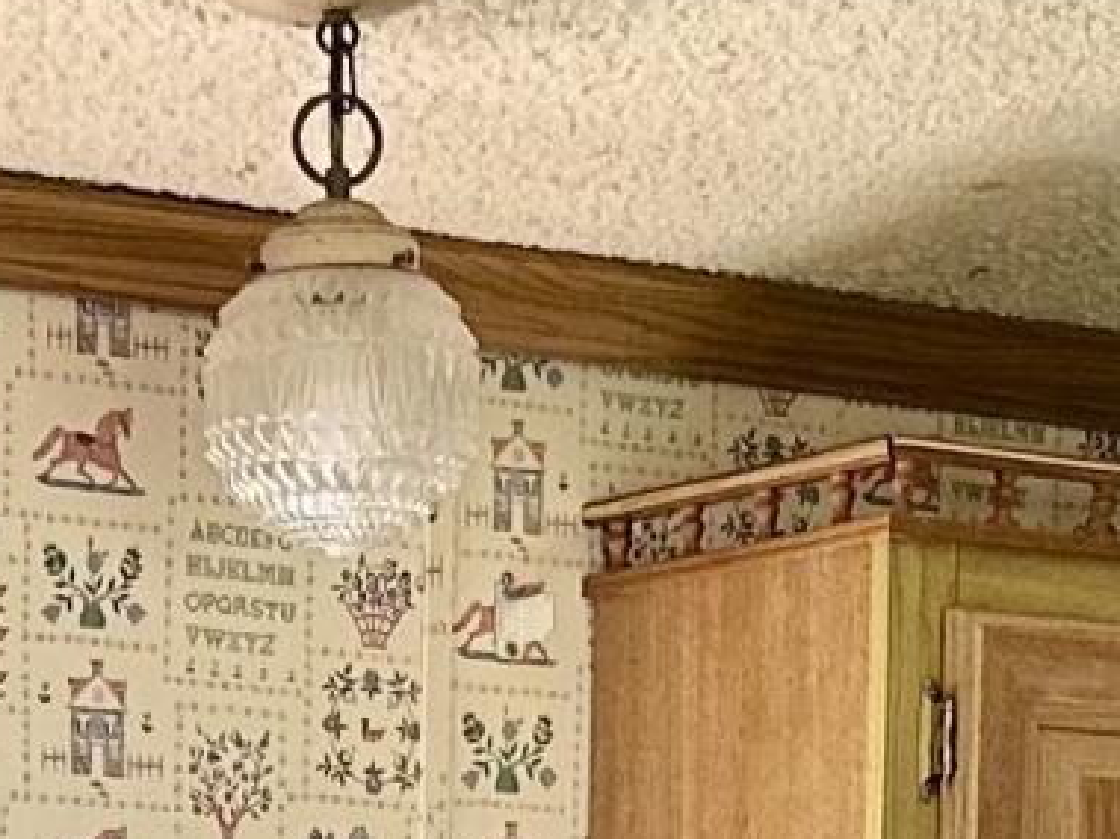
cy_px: 2290
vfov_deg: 6.7
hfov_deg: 9.6
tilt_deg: -6.9
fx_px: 6663
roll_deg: -0.3
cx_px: 281
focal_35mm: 206
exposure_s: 1/60
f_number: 1.5
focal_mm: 5.7
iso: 80
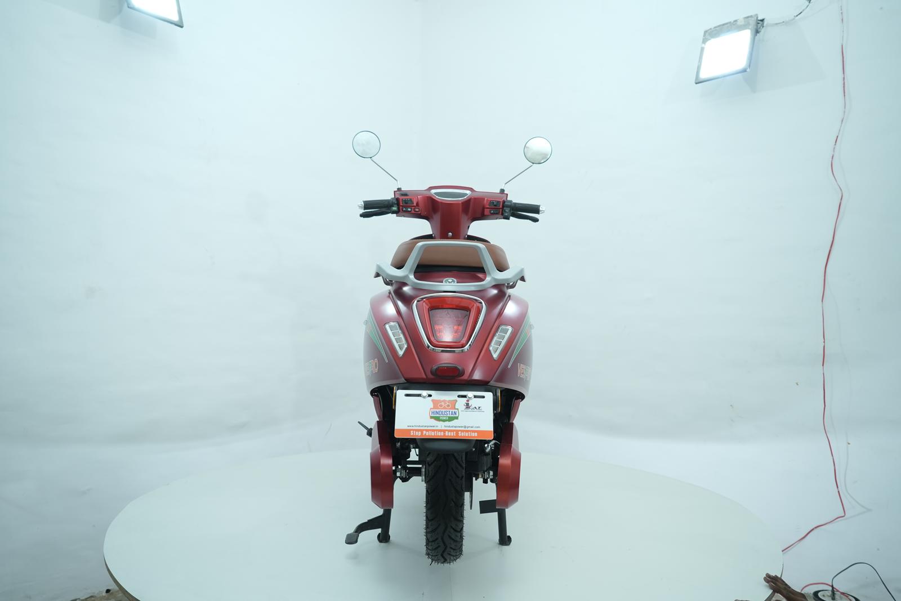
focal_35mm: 30
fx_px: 751
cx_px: 450
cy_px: 300
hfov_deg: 61.9
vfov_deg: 43.6
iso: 800
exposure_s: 1/100
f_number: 4
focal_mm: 30
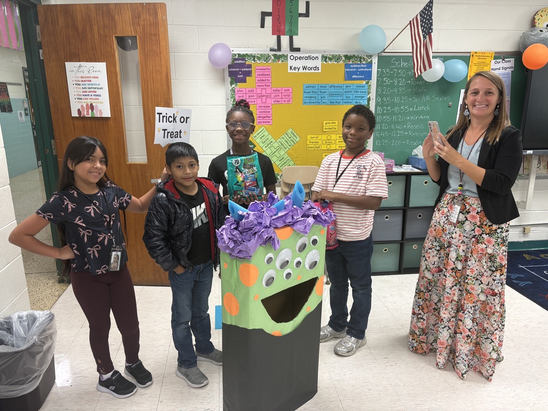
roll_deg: +1.3
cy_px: 206
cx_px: 274
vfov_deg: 53.1
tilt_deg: -14.0
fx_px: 412
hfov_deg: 67.3
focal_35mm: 26
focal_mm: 5.96
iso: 80
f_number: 1.6
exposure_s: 1/60
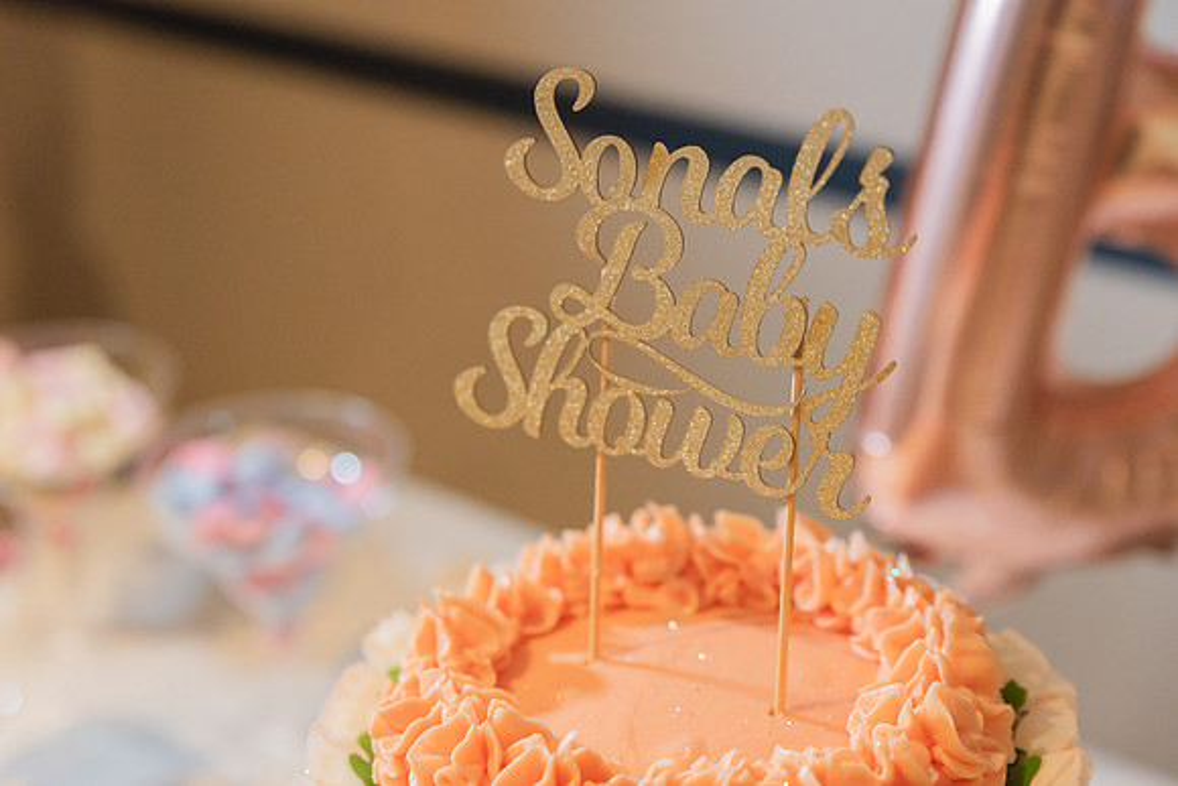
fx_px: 2291
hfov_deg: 28.8
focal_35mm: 70
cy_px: 393
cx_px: 589
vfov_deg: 19.5
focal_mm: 70
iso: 1250
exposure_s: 1/125
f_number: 4
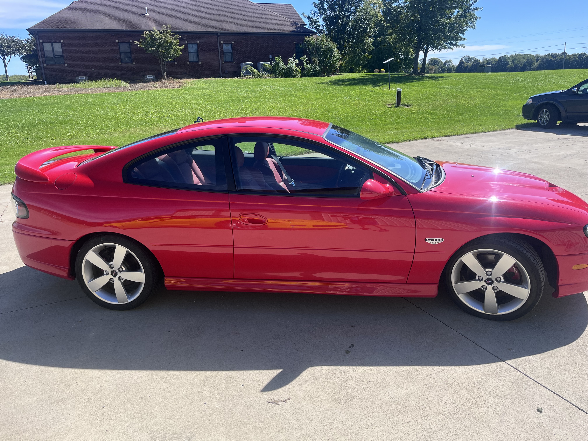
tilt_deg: -17.6
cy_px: 220
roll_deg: +2.5
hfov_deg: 67.3
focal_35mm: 26
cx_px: 294
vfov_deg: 53.1
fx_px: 442
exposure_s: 1/1832
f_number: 1.6
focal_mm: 5.1
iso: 50
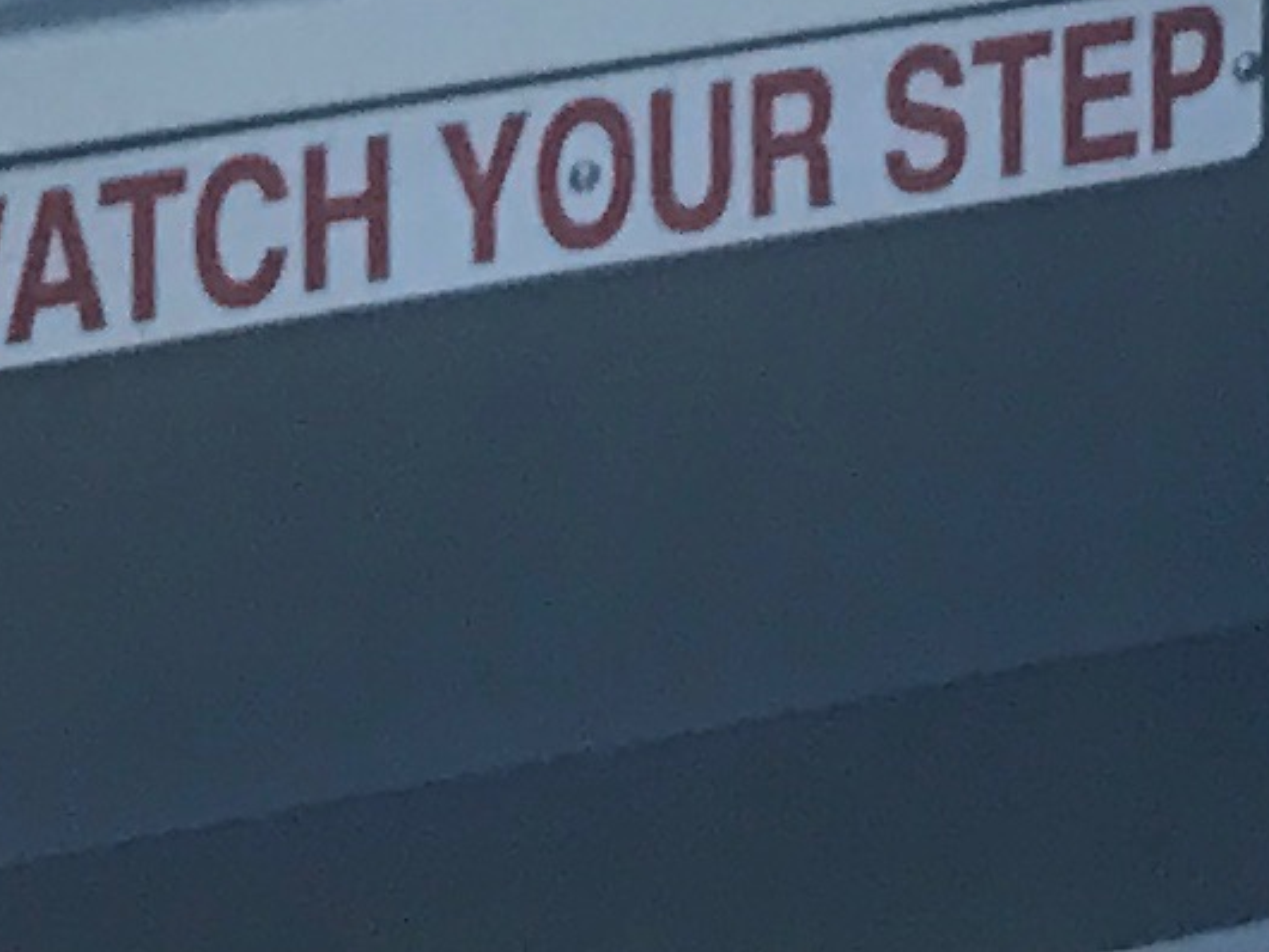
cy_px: -2660
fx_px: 7812
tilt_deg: -2.3
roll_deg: +0.0
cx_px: 2301
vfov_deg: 6.0
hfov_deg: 8.9
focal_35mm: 213
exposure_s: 1/720
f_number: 1.8
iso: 20
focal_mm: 3.99
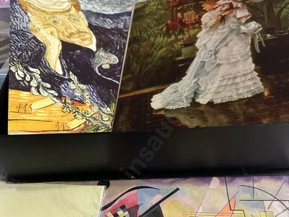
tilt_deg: -55.0
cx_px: 143
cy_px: 158
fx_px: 276
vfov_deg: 41.9
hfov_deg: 55.3
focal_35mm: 33
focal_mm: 6.86
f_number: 1.78
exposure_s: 1/50
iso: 500
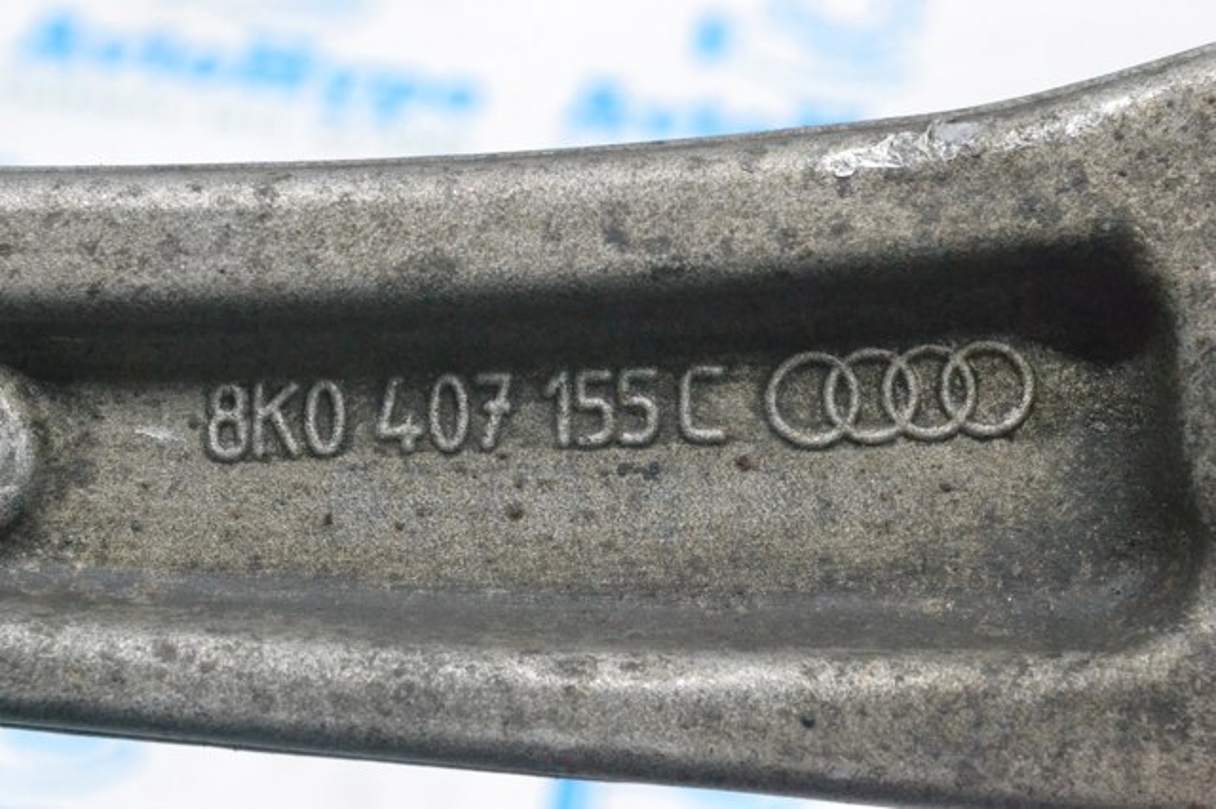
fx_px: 2785
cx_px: 608
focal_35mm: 82
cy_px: 404
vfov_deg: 16.5
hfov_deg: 24.6
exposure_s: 1/160
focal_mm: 55
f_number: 10
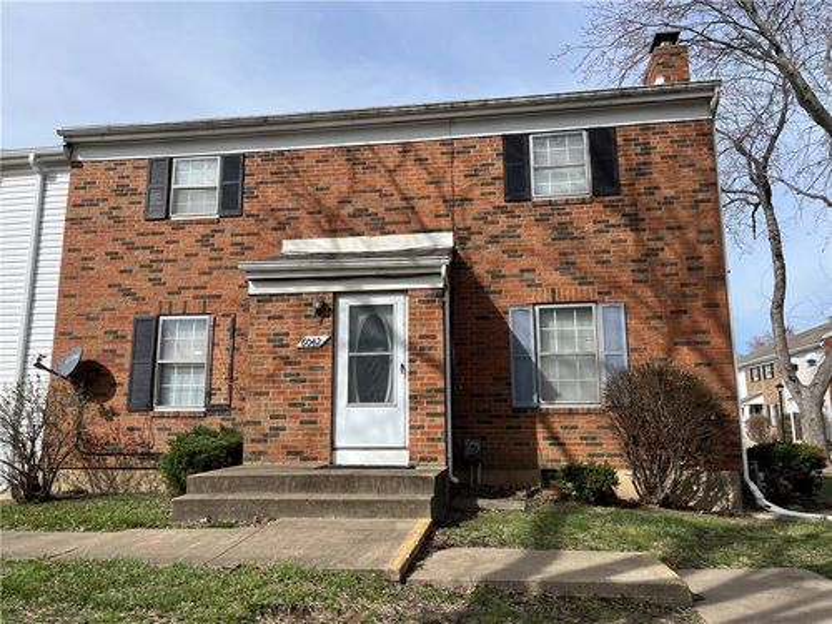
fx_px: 625
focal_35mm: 26
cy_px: 312
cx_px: 416
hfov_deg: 67.3
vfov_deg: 53.1
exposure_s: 1/3049
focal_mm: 5.1
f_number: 1.6
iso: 50
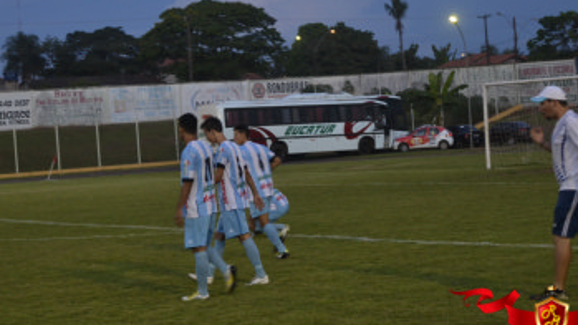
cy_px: 124
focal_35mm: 90
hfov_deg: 23.7
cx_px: 268
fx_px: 1379
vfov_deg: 13.4
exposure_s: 1/60
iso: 1000
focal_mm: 40
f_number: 4.5
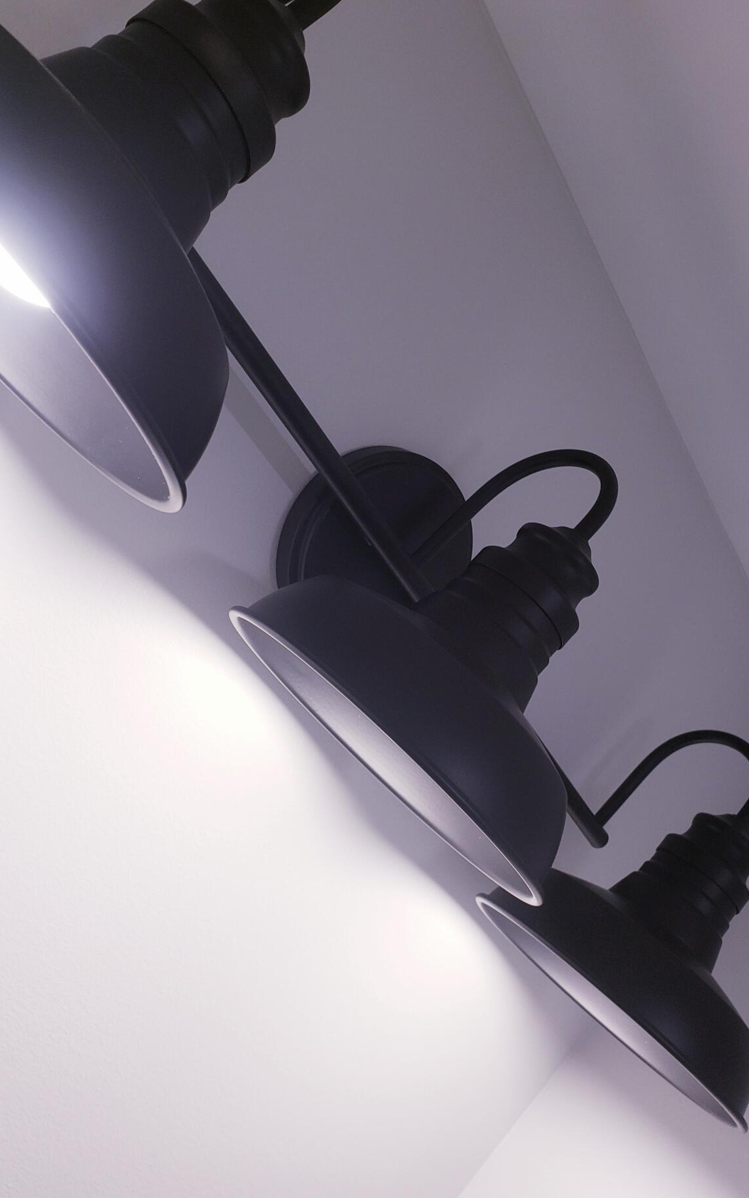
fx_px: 980
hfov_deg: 41.8
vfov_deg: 62.9
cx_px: 381
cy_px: 582
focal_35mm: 30
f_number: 2.4
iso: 50
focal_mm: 4.3
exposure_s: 1/60
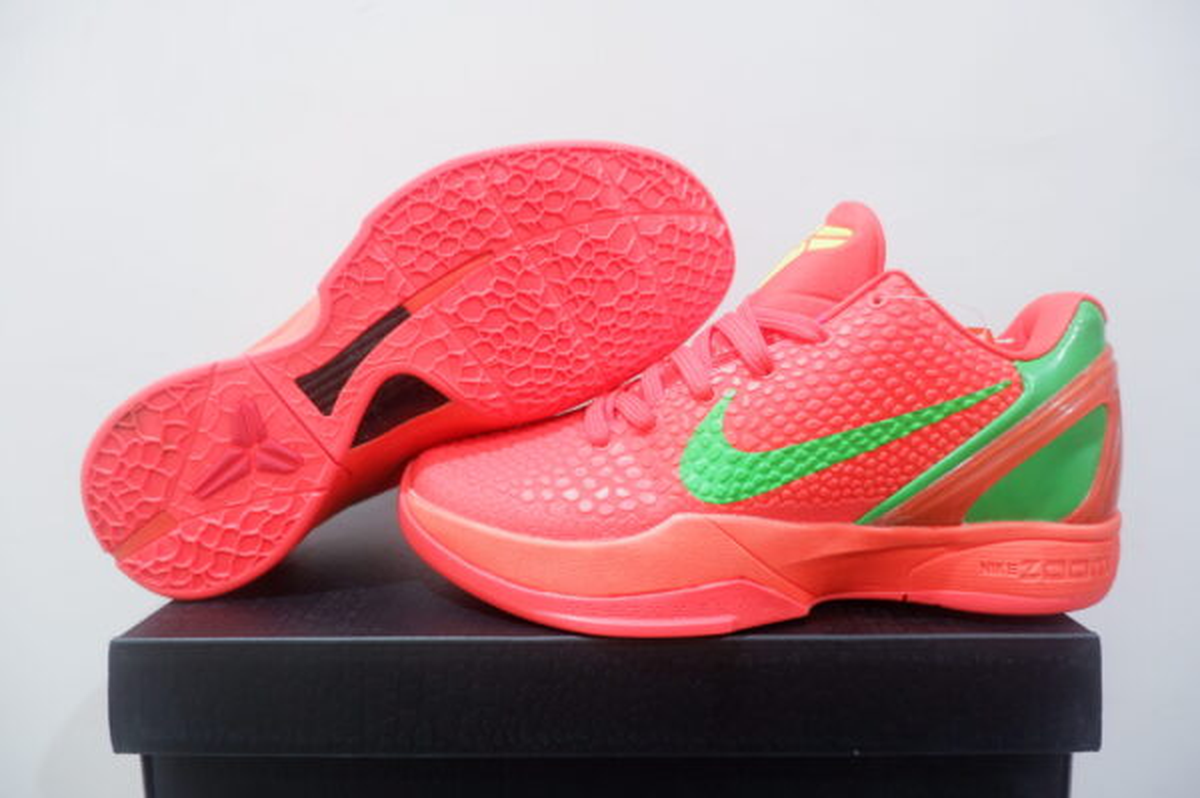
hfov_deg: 76.1
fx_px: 766
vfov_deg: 55.0
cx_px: 600
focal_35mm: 23
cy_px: 399
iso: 640
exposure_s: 1/25
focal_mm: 15
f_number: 3.5
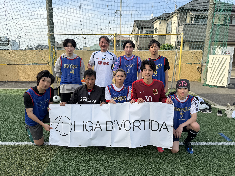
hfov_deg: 71.6
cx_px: 118
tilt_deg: -10.3
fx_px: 163
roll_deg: -0.3
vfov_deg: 56.8
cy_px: 88
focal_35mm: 24
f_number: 1.78
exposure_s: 1/1901
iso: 80
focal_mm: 6.76
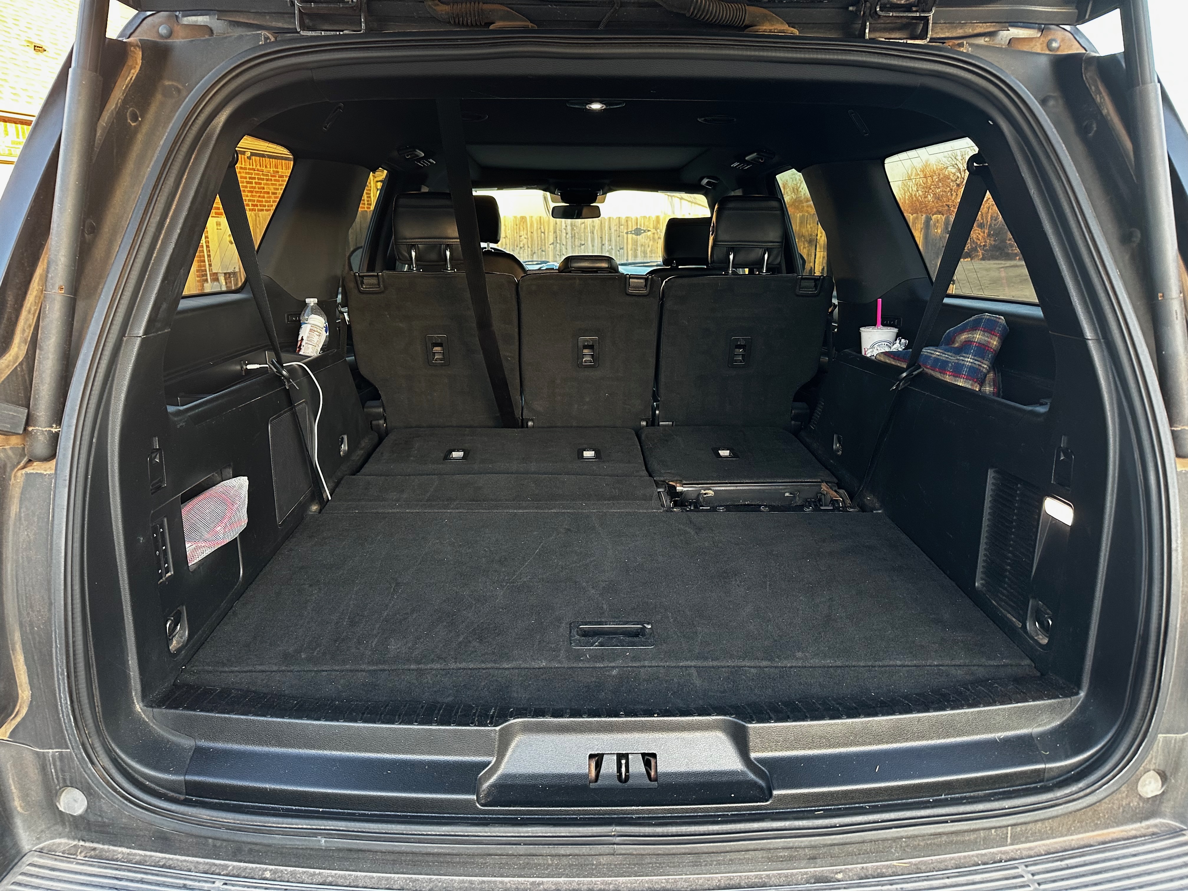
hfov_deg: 71.6
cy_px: 446
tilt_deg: -15.7
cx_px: 594
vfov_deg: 56.8
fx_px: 824
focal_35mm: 24
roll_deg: +1.1
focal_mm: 6.86
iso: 250
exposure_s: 1/97
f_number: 1.78
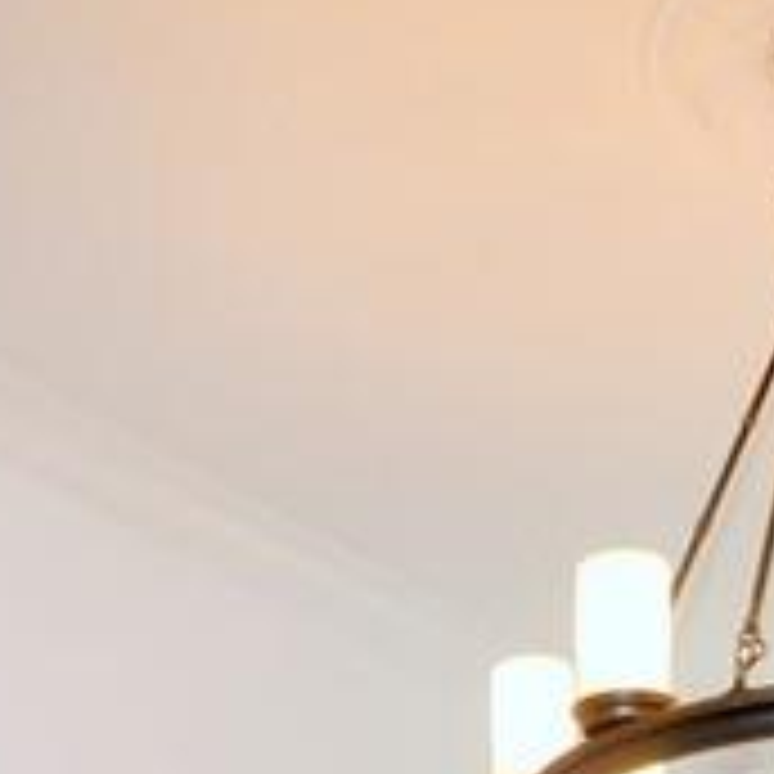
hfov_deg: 22.7
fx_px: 1923
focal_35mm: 76
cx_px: 441
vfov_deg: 18.0
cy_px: 1408
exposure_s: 1/100
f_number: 5
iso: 400
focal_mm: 10
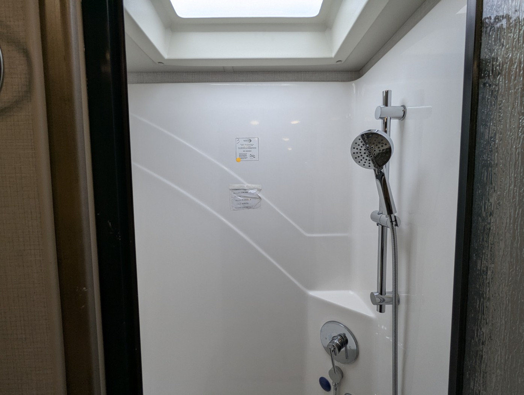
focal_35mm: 16
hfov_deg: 94.4
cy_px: 198
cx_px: 262
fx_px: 243
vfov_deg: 78.2
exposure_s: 1/269
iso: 27
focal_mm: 2.35
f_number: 2.2
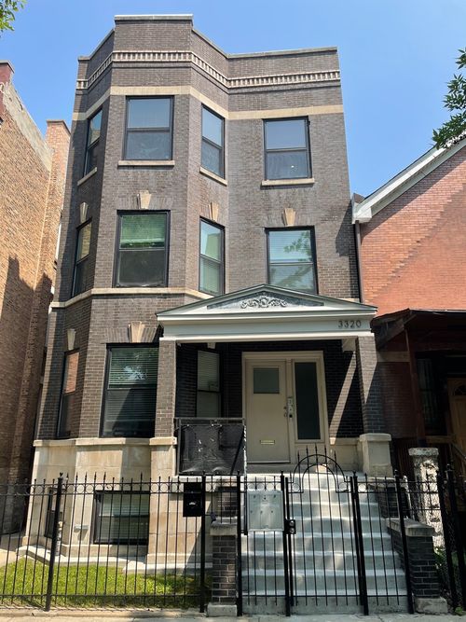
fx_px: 467
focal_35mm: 26
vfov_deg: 67.3
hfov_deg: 53.0
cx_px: 233
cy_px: 311
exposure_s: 1/1531
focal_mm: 4.2
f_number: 1.6
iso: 32
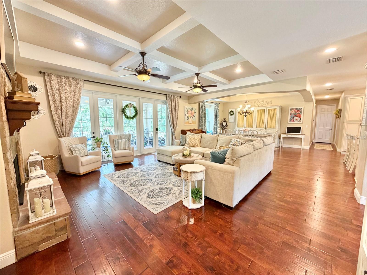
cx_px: 184
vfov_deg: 85.7
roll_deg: +0.5
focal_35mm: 14
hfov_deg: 102.1
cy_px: 138
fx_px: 148
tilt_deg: -6.6
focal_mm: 2.22
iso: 160
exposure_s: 1/60
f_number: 2.2
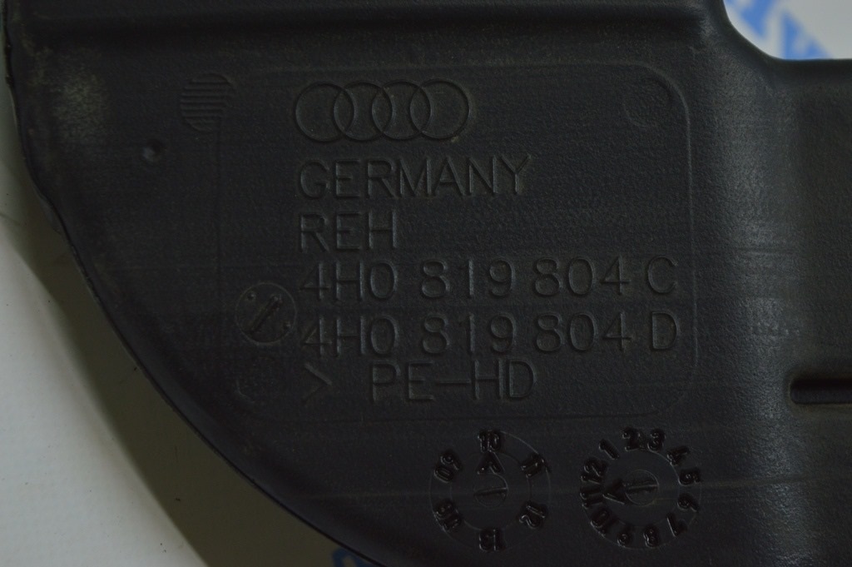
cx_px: 426
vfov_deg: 16.5
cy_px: 284
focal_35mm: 82
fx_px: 1951
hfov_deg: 24.6
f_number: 5.6
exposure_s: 1/80
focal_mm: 55
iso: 400
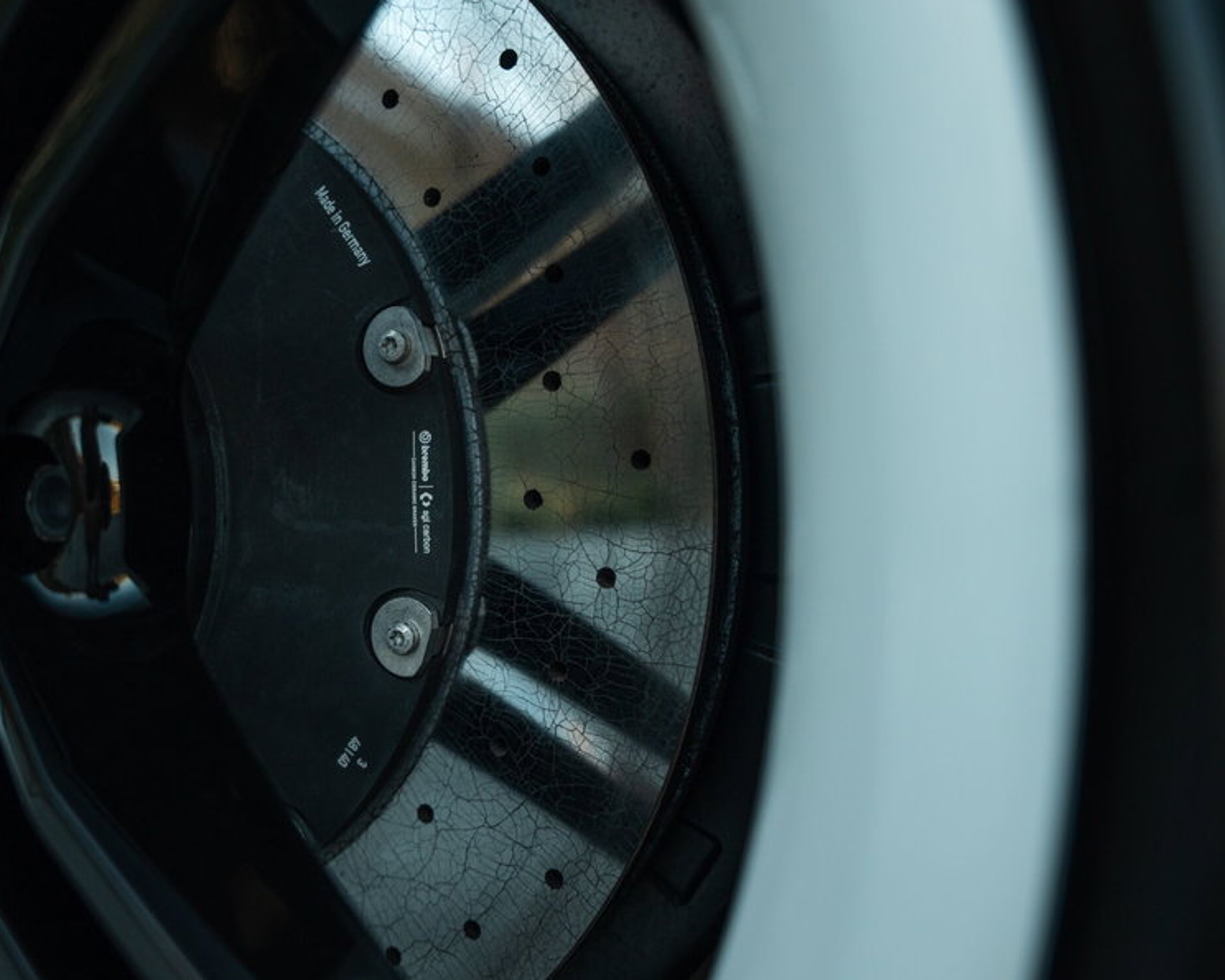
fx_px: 1124
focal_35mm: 31
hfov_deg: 57.1
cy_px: 479
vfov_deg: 47.1
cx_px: 545
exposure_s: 1/200
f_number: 2.8
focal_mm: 24
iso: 250
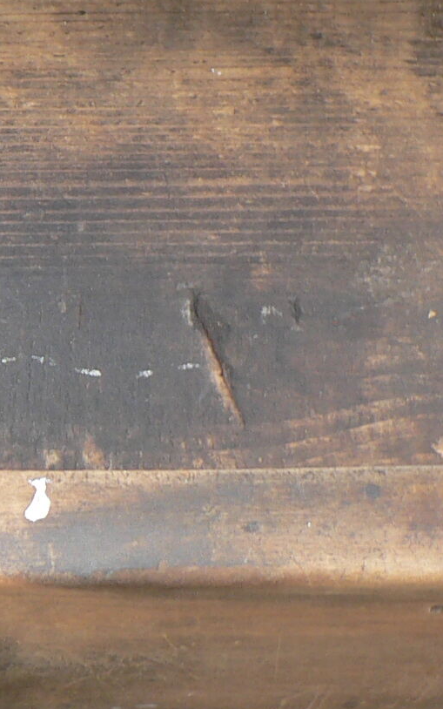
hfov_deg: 10.7
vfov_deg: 17.4
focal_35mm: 120
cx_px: -99
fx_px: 2317
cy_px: 281
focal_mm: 6
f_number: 2.8
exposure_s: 1/30
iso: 80
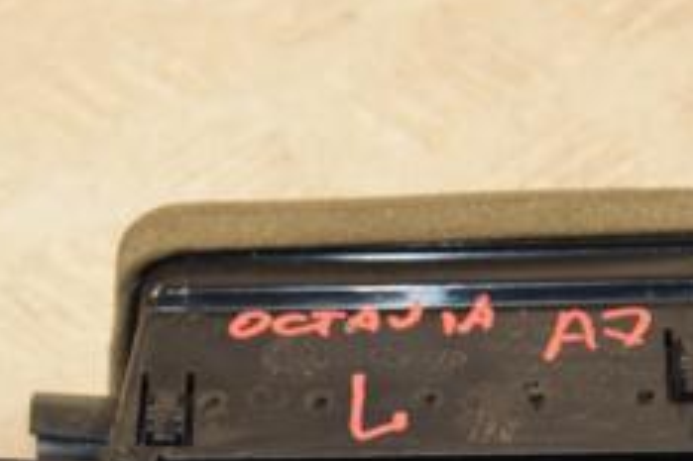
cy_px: 518
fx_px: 4905
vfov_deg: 5.4
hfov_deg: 8.1
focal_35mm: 255
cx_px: 289
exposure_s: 1/200
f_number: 5.3
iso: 800
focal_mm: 66
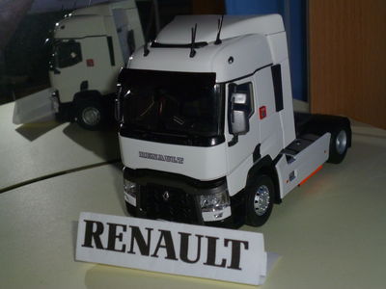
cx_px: 193
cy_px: 144
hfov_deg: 34.3
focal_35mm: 56
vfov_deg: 26.1
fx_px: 624
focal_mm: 10
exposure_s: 1/60
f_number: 4.4
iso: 250
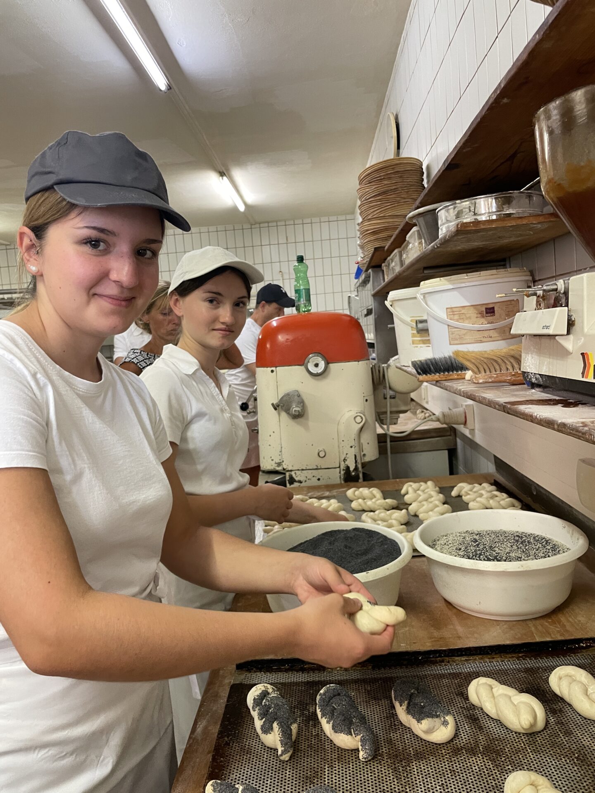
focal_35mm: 26
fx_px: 596
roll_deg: +4.3
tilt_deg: -4.4
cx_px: 298
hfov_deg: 53.1
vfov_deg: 67.3
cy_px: 396
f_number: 1.6
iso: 250
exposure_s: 1/50
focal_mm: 4.2
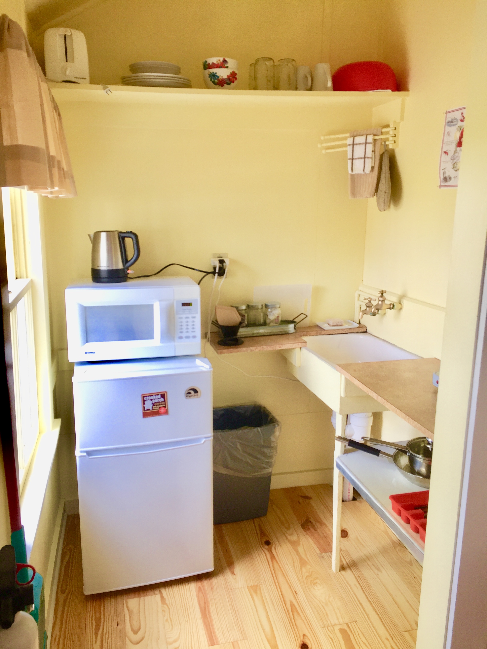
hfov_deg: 48.2
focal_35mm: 29
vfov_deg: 61.7
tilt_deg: -10.4
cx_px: 244
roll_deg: -1.8
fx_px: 544
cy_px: 324
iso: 32
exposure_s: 1/60
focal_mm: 4.15
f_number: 2.2
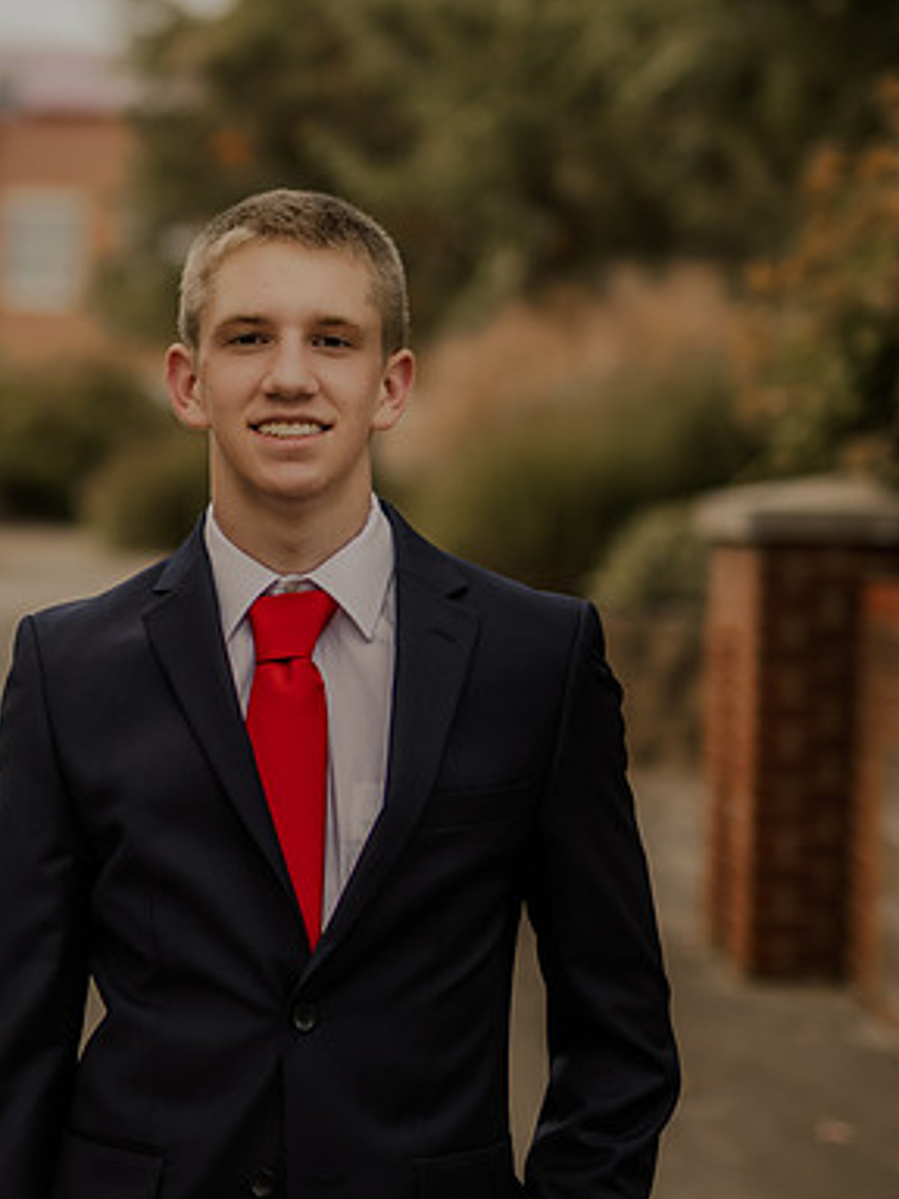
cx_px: 194
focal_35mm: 109
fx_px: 3774
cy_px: 600
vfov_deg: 18.0
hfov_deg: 13.5
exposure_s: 1/320
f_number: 1.4
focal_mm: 50
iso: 100
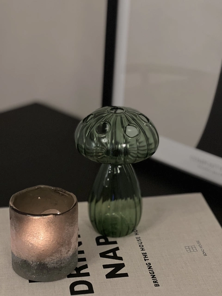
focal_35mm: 77
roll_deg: -0.7
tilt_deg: -23.3
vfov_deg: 25.3
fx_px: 658
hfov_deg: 19.1
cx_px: 111
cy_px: 148
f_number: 2.8
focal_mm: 9
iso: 400
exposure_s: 1/17
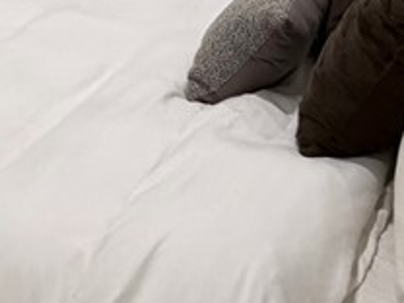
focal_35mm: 69
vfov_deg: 16.6
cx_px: -117
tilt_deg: +1.2
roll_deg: +0.9
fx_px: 805
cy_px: -289
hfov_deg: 24.6
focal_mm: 2.22
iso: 200
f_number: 2.2
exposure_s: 1/60
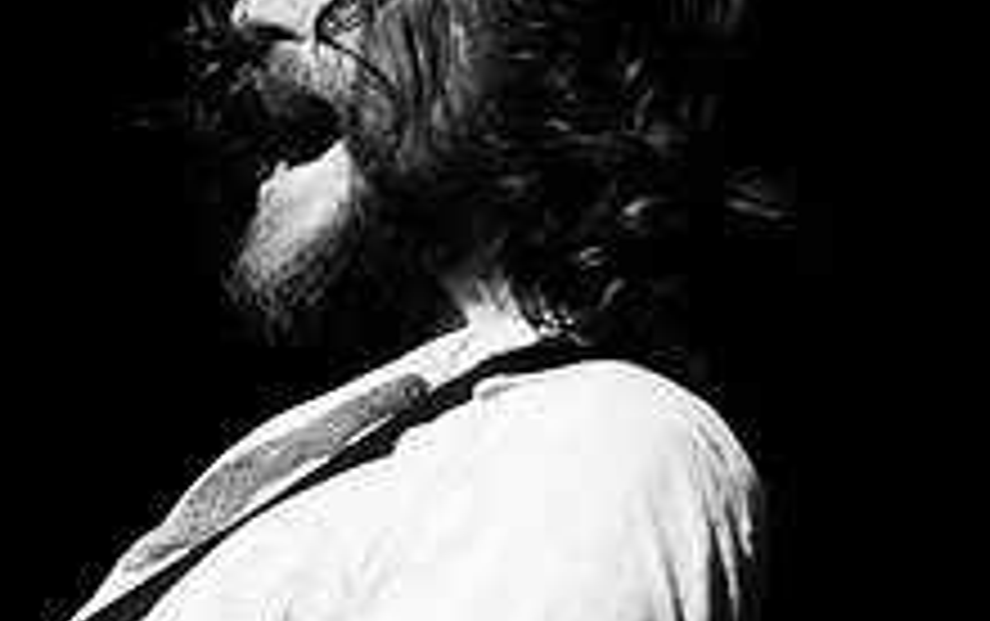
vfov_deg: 6.5
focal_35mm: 201
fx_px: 5429
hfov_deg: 10.2
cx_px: -310
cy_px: 313
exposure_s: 1/50
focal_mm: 50
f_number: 2.2
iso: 1000
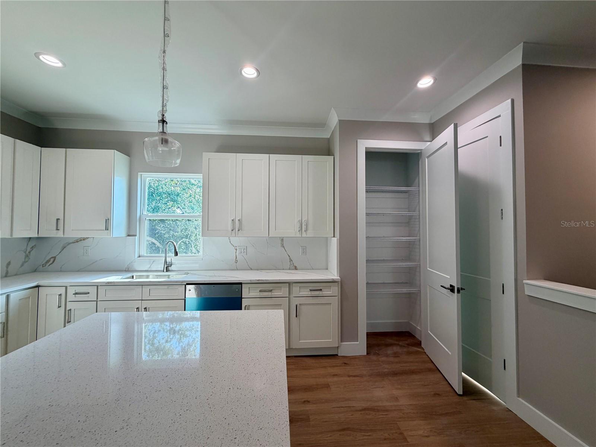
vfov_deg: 85.7
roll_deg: +0.0
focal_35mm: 14
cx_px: 298
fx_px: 241
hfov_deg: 102.1
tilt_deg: +2.0
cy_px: 224
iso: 100
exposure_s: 1/120
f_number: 2.2
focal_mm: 2.22
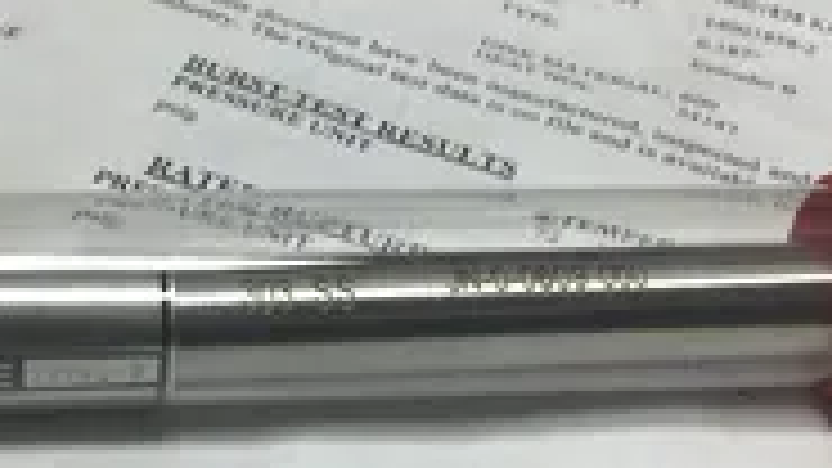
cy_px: 328
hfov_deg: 28.9
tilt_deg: -41.9
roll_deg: -9.9
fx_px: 1610
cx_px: 342
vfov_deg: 16.5
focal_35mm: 73
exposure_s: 1/218
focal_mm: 3.3
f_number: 2.4
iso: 25
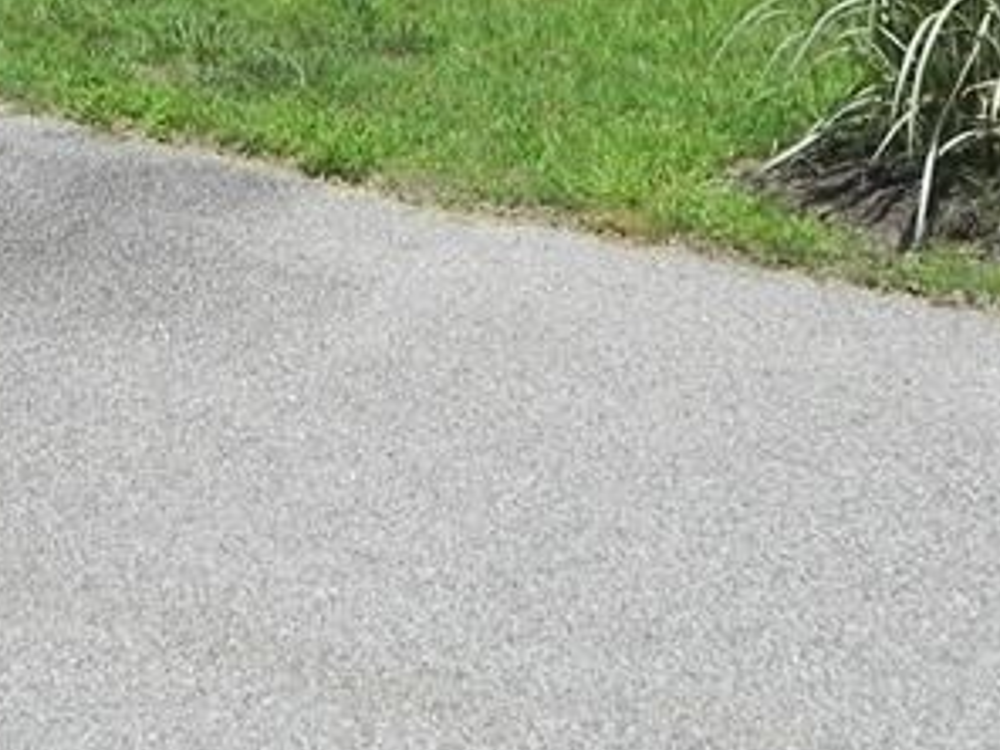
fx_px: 2600
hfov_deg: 21.2
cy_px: -439
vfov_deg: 15.0
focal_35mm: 90
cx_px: 57
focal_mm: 4.6
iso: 160
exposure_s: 1/400
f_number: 7.1
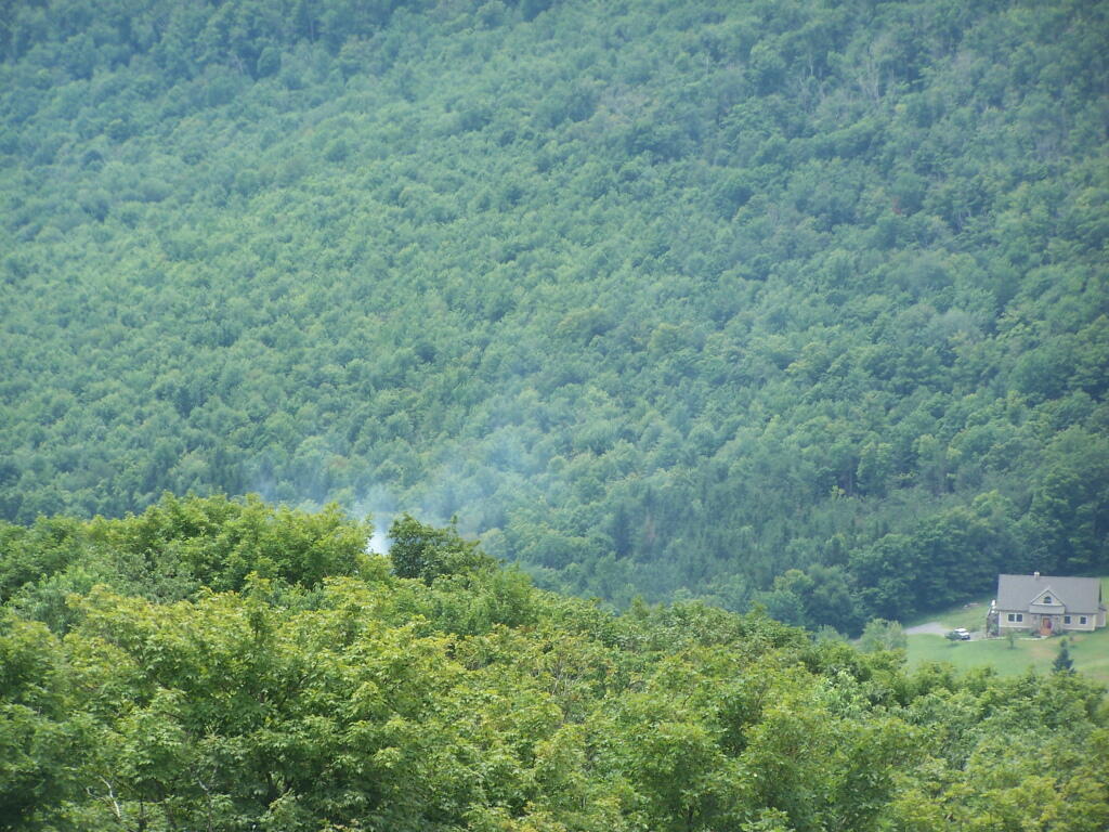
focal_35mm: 209
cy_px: 416
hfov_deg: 9.5
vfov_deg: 7.1
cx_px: 554
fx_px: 6696
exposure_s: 1/500
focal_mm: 34.6
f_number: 3.2
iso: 80
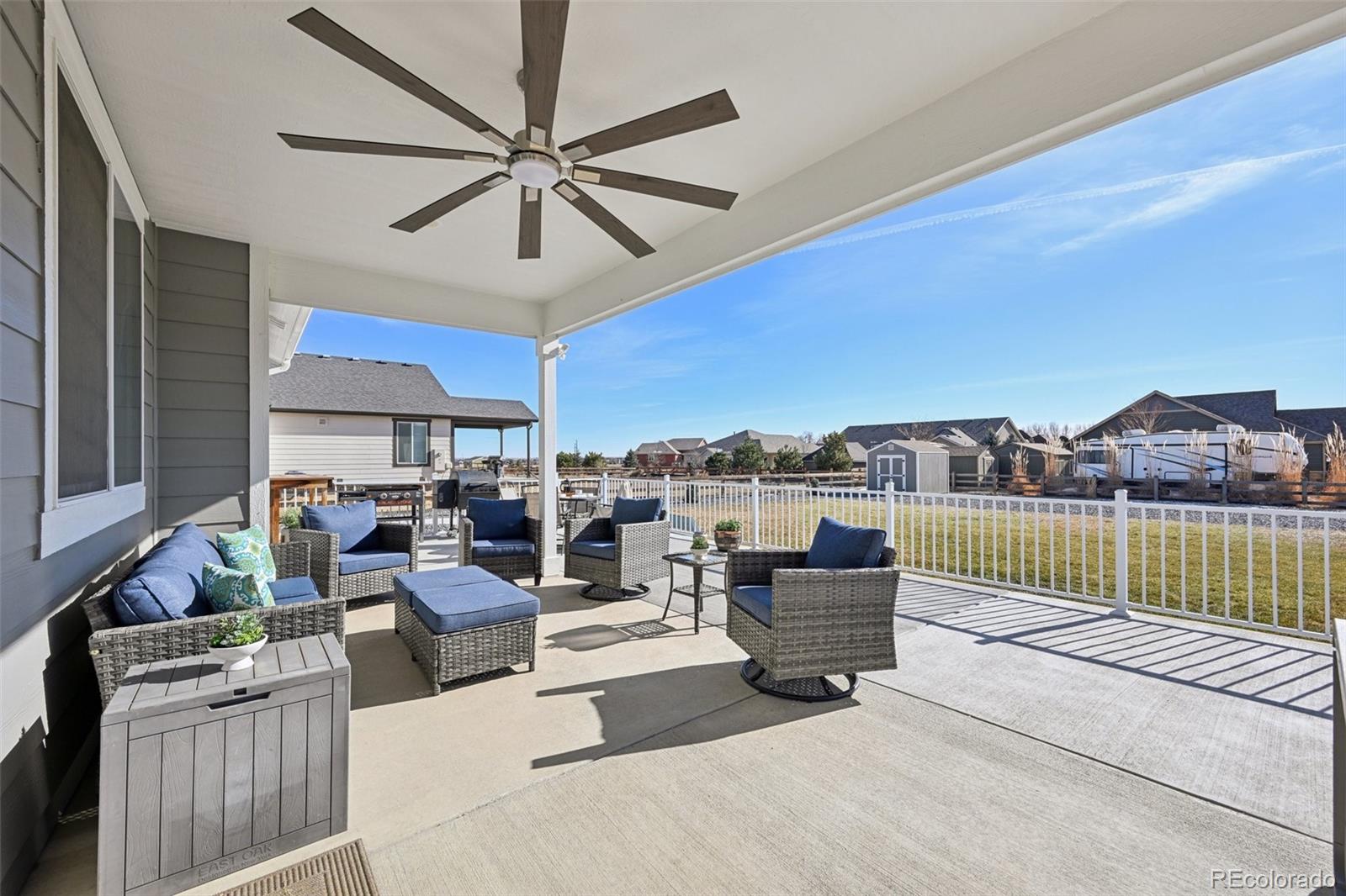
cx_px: 673
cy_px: 448
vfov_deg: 81.2
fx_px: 523
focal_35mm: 14
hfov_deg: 104.3
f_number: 13
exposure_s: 1/60
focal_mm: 14
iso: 64
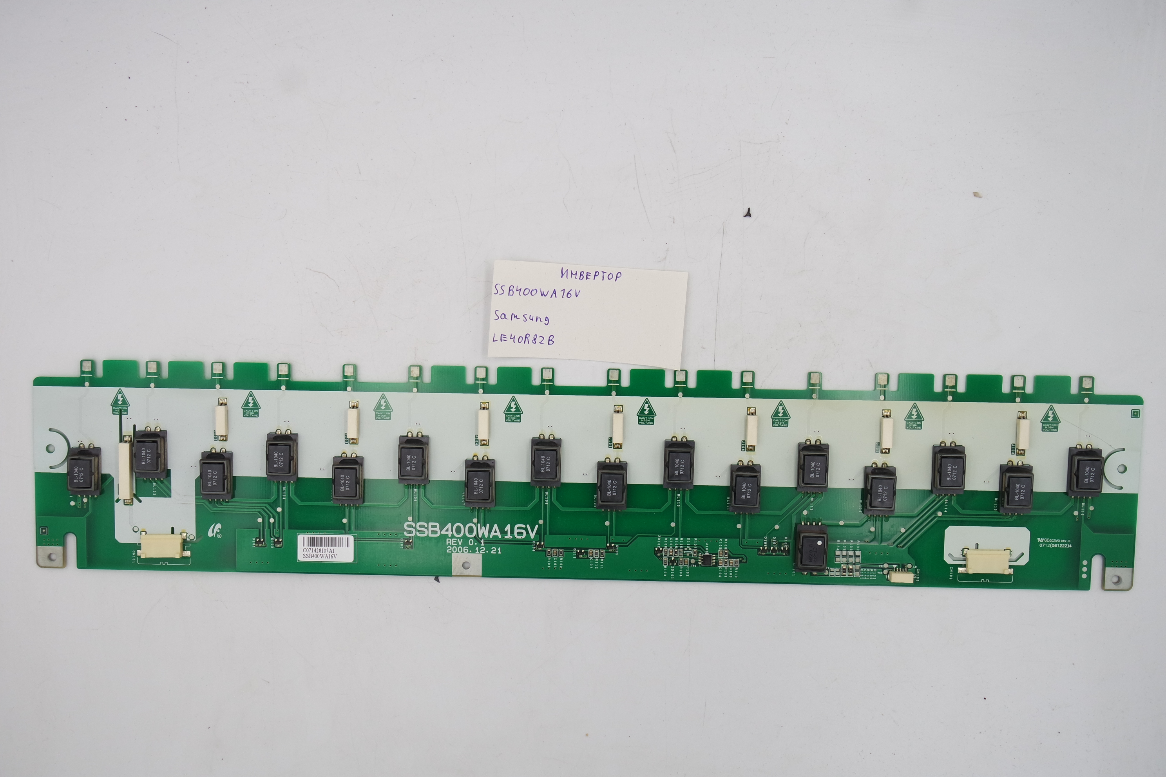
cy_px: 388
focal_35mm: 35
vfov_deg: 37.9
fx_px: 1134
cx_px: 583
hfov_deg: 54.4
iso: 160
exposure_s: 1/100
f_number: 5.6
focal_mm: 13
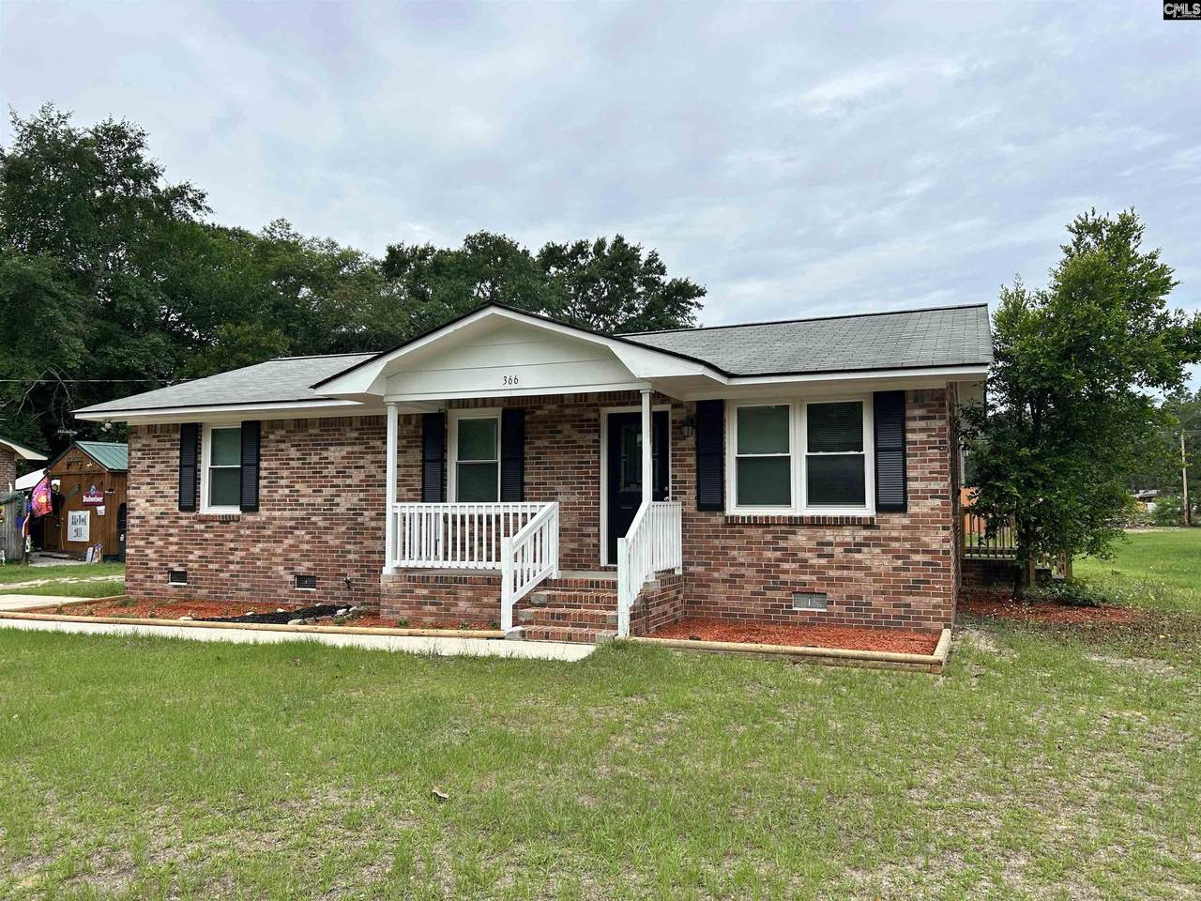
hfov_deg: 67.3
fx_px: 902
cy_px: 450
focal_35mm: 26
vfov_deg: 53.1
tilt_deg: +3.0
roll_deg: -0.3
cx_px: 600
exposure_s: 1/5076
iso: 50
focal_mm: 5.7
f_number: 1.5
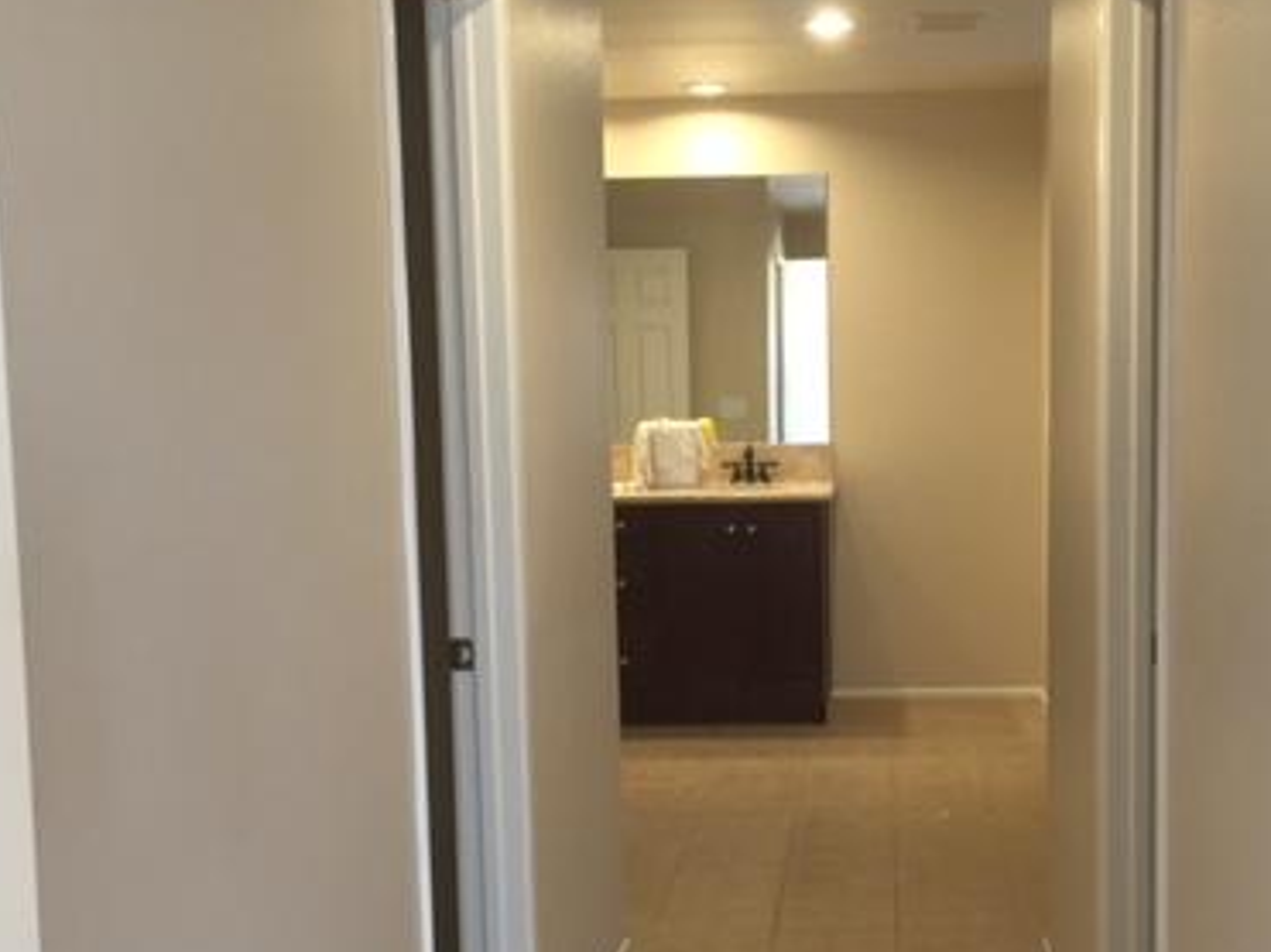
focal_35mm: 50
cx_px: 812
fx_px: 1835
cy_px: 555
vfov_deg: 29.0
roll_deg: +0.8
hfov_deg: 37.9
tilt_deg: -7.1
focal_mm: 4.15
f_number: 2.2
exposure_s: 1/30
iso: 64
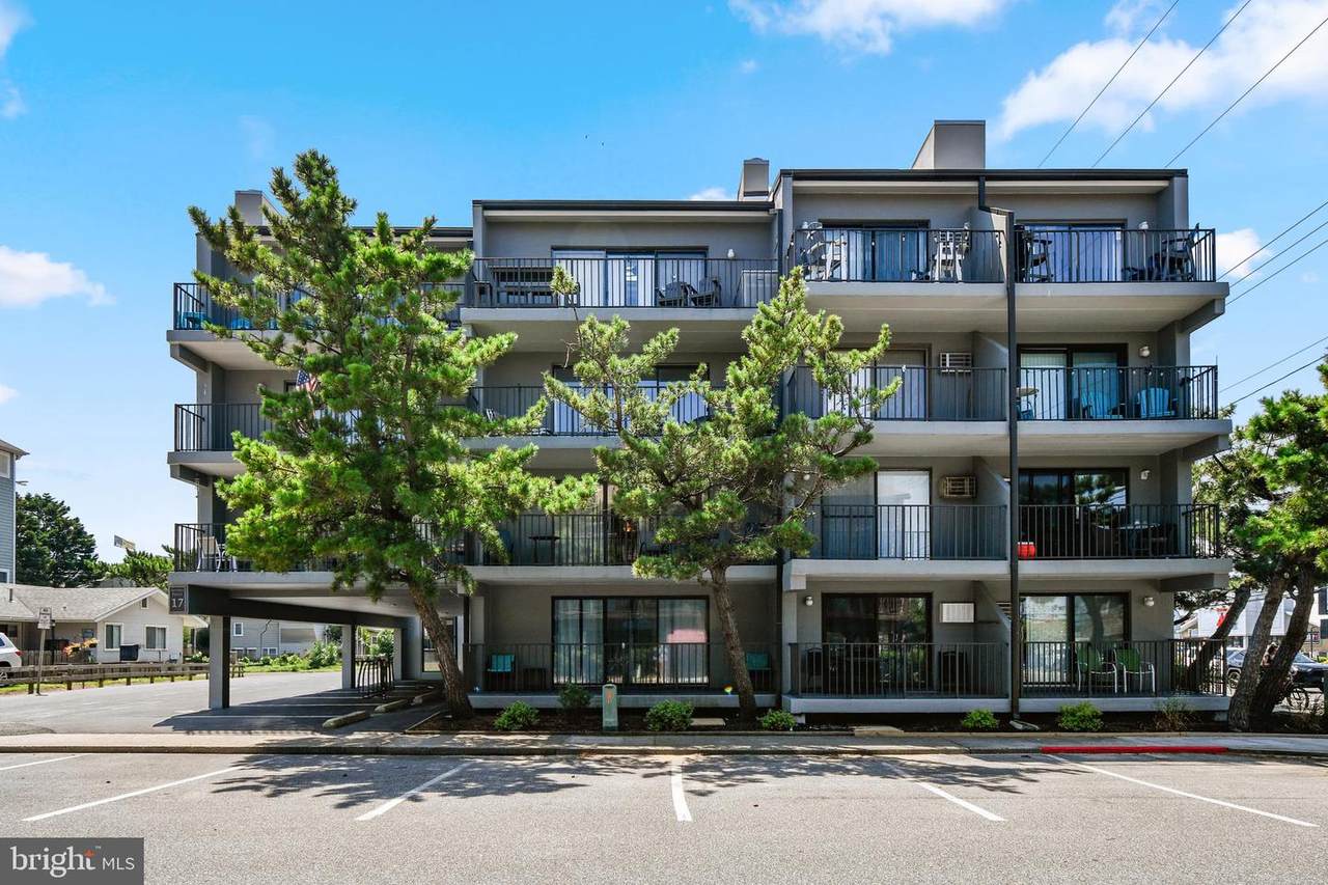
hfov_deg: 86.9
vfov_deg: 64.5
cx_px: 664
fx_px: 701
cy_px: 442
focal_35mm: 19
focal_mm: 13
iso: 100
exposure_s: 1/250
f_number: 8
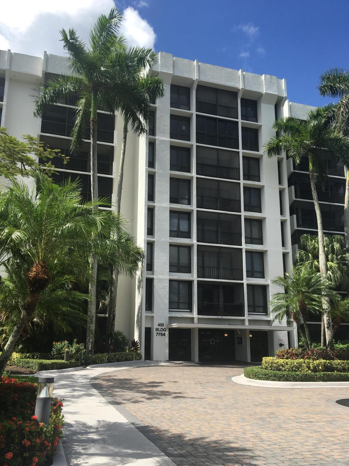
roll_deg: -1.9
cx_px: 168
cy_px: 247
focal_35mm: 31
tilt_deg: +14.1
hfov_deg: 45.4
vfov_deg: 58.3
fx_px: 417
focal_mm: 4.15
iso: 25
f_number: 2.2
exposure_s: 1/1350
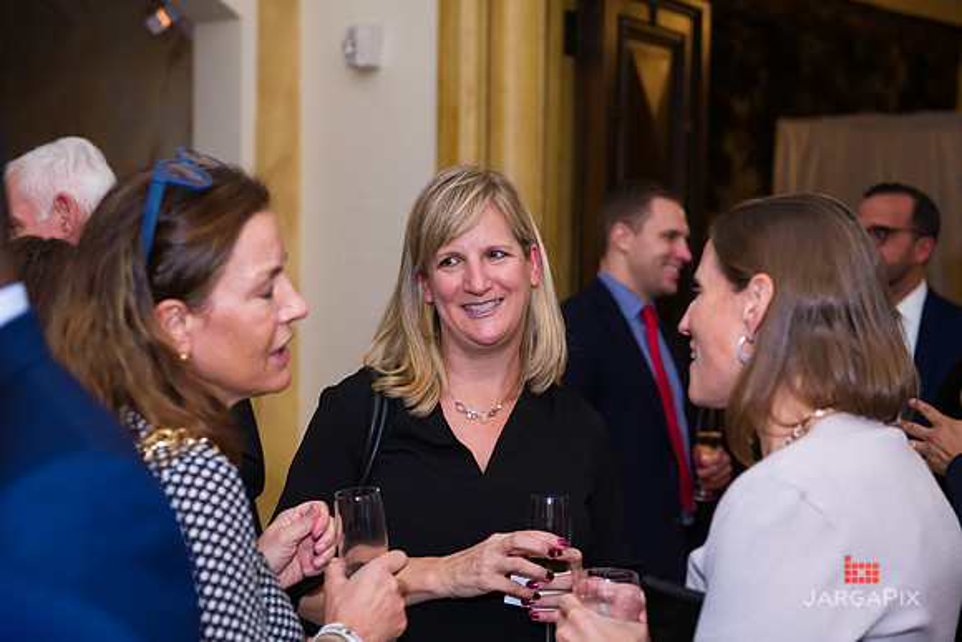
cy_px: 321
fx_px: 1550
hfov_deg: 34.5
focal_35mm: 58
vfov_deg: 23.4
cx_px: 481
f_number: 3.5
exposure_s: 1/100
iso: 1000
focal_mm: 58
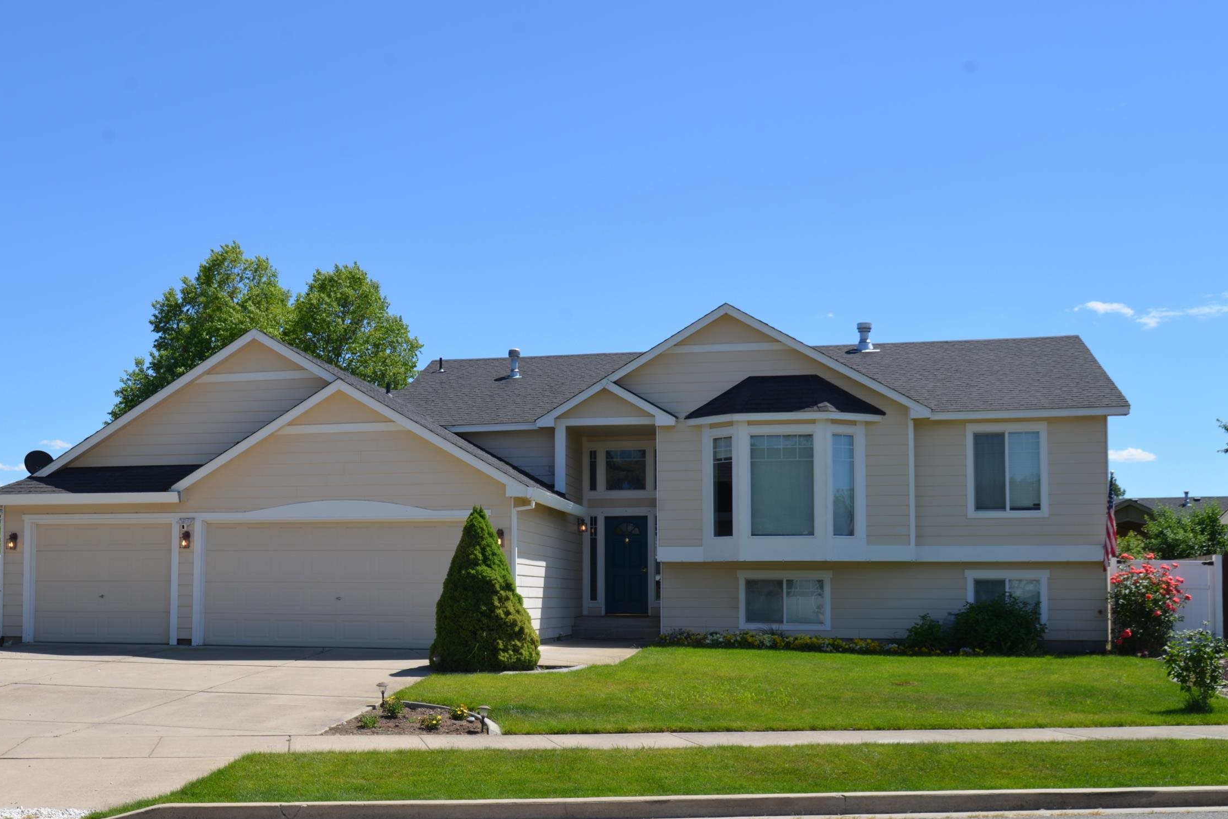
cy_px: 528
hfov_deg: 45.8
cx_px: 428
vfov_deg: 31.7
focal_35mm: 42
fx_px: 1433
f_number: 8
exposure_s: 1/250
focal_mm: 31
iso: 110
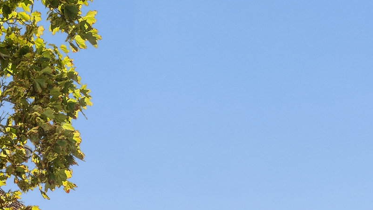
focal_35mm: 87
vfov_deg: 12.0
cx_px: -147
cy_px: 456
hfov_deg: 21.5
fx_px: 860
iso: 400
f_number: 10
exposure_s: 1/400
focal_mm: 22
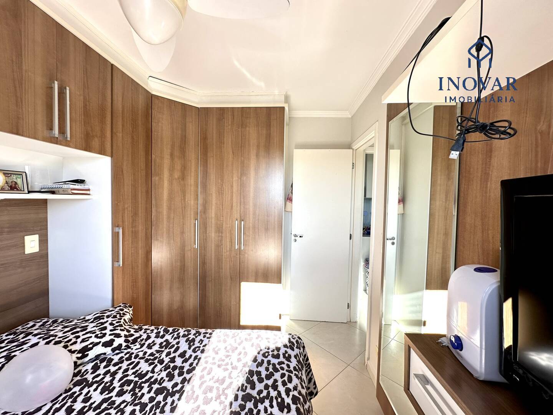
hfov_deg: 102.1
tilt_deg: -3.6
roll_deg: -1.0
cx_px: 276
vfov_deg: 85.7
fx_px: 224
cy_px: 208
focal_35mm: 14
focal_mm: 2.22
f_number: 2.2
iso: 100
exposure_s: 1/99
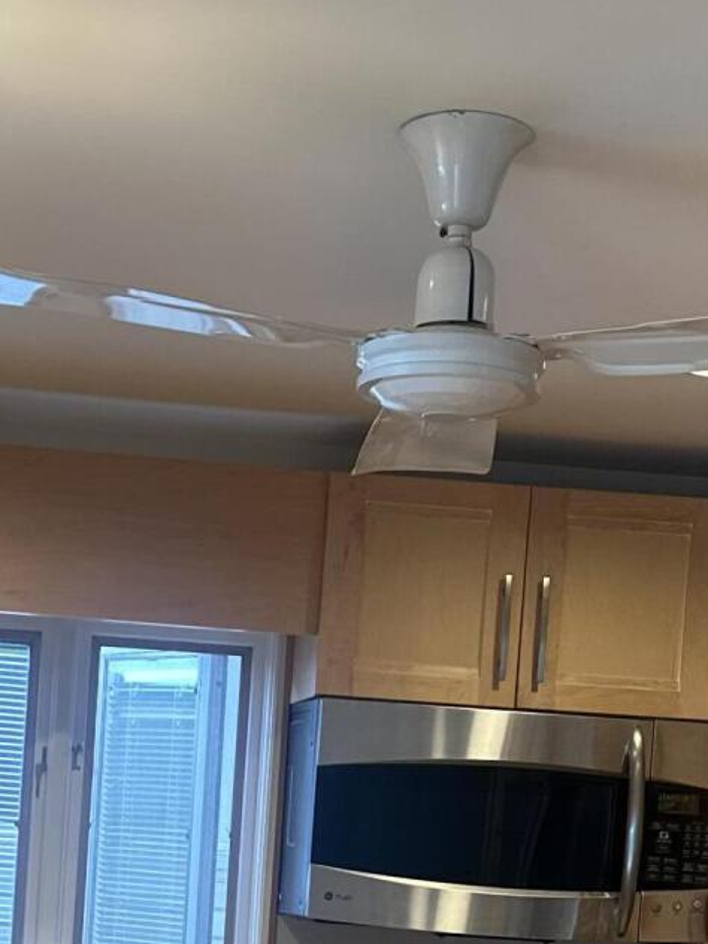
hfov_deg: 19.3
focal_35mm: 76
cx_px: 176
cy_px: 835
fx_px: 2073
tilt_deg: +0.7
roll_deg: -4.8
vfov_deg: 25.0
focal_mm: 6.86
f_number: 1.78
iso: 160
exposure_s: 1/60
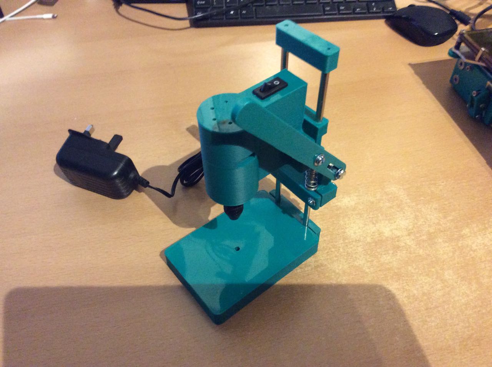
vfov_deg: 44.1
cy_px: 184
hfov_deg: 56.9
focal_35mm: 32
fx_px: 454
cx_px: 246
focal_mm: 3.3
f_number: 2.4
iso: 320
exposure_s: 1/17
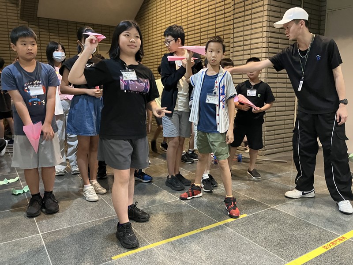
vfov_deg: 49.7
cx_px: 176
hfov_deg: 63.4
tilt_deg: -8.0
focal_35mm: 28
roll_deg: +1.5
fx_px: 286
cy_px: 132
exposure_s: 1/30
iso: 500
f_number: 1.8
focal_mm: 3.99
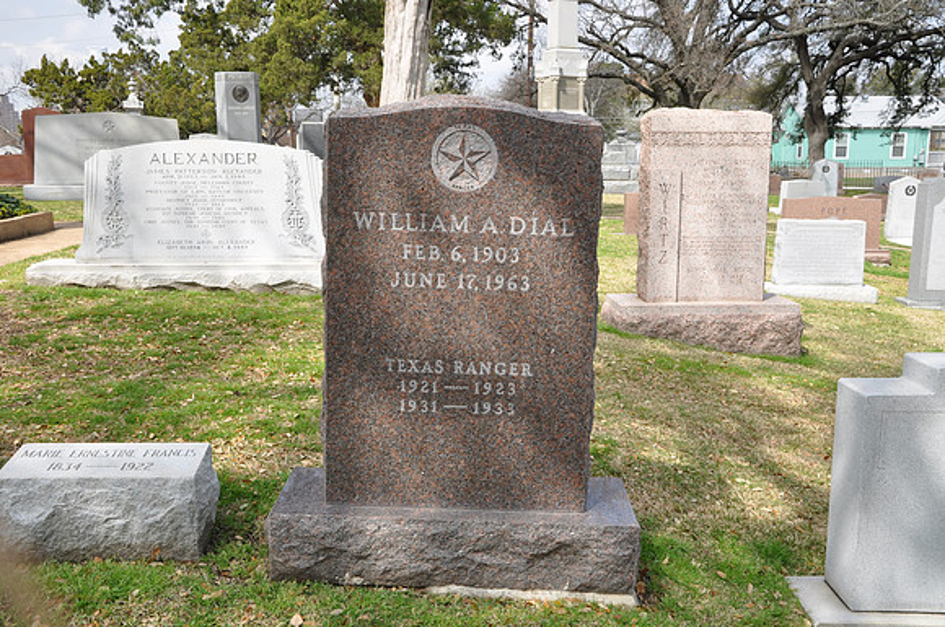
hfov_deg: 53.2
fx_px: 944
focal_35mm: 36
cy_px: 314
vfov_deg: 36.8
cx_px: 472
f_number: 9
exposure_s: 1/80
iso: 200
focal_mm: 24
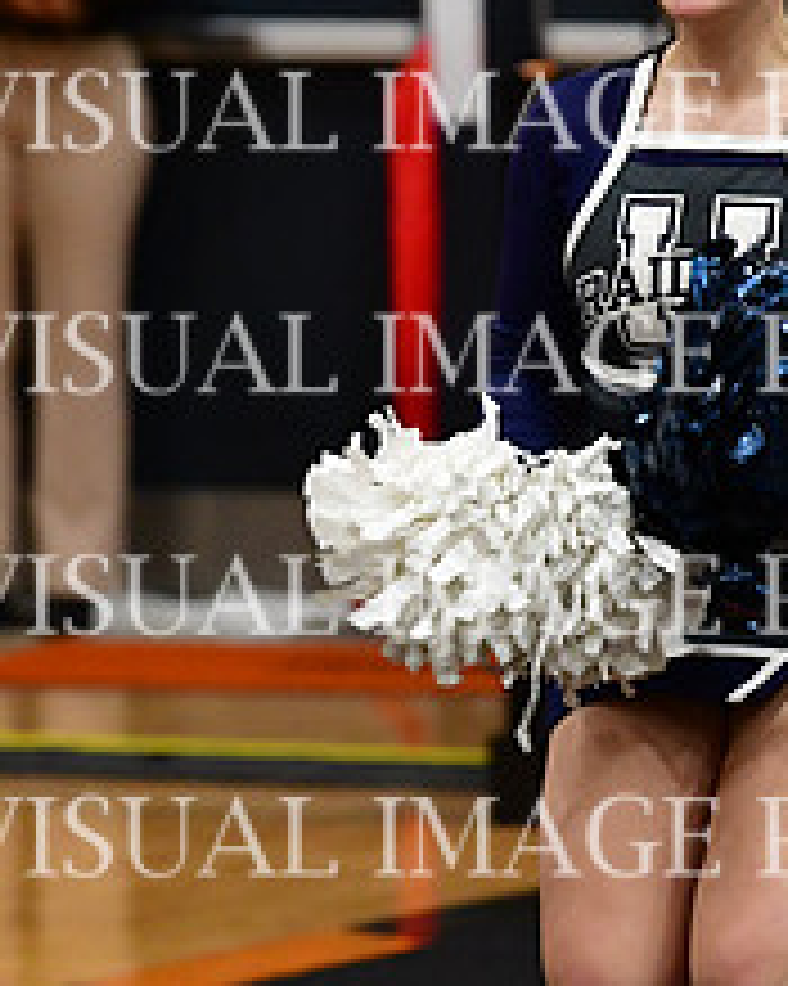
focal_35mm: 634
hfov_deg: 2.4
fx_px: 18495
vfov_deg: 3.1
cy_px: 716
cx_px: 727
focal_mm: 170
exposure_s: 1/500
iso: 4000
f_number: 4
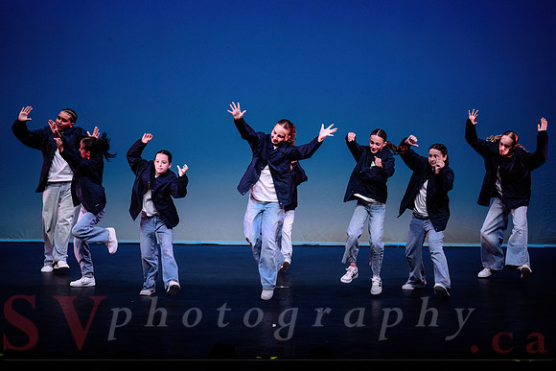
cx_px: 262
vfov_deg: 11.2
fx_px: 1897
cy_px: 196
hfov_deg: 16.7
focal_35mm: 123
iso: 1600
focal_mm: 116
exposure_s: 1/640
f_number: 2.8
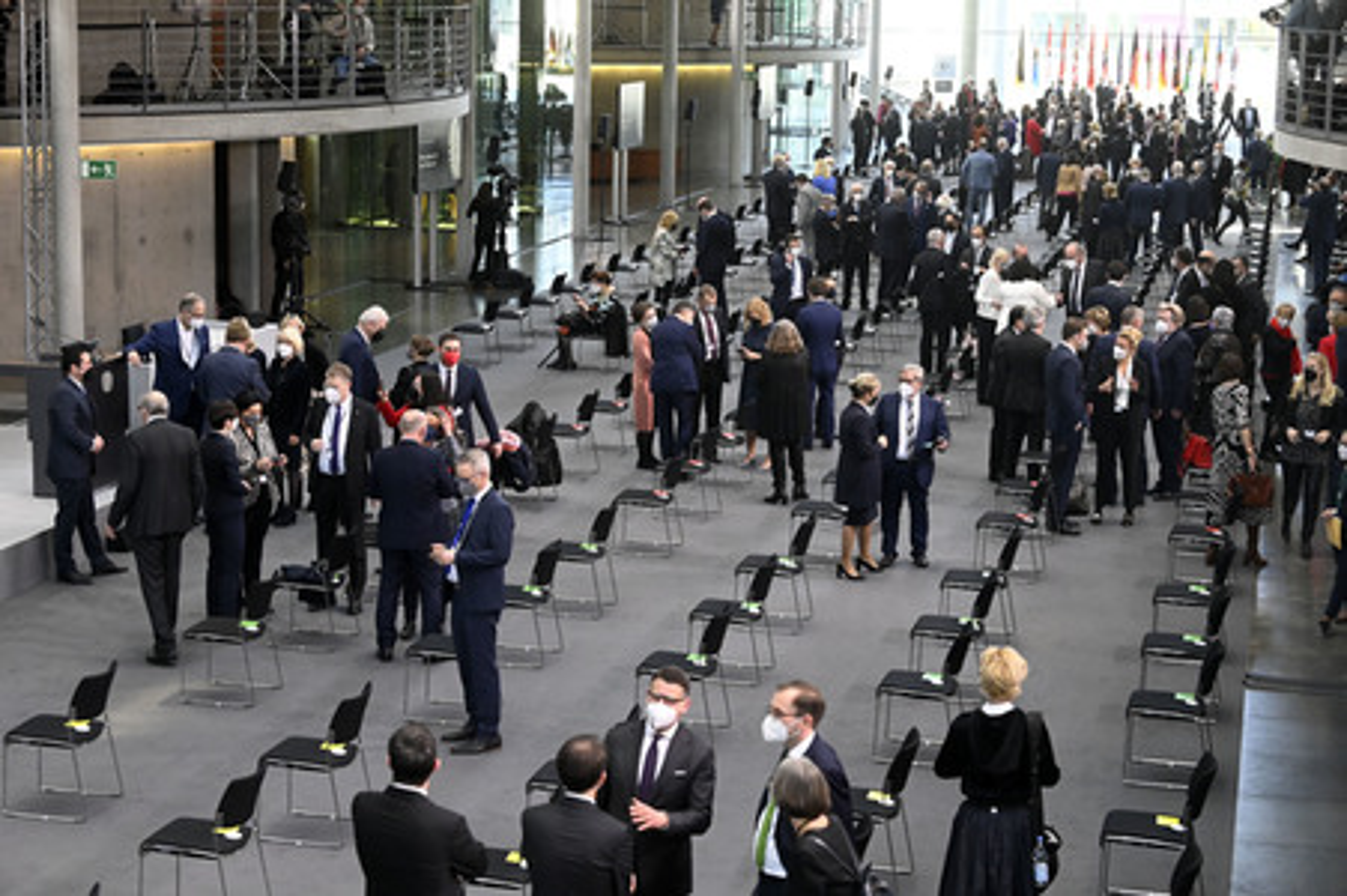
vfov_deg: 19.4
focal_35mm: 70
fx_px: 2617
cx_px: 674
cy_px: 448
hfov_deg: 28.9
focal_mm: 70
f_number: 5.6
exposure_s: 1/400
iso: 8000
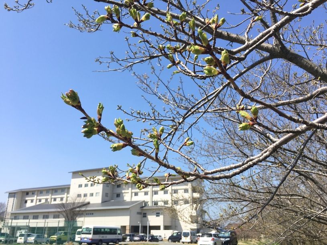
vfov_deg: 48.2
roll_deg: +0.1
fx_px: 274
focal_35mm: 29
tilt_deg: +20.8
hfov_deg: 61.7
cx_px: 164
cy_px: 122
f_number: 2.2
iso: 25
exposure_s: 1/1202
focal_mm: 4.15
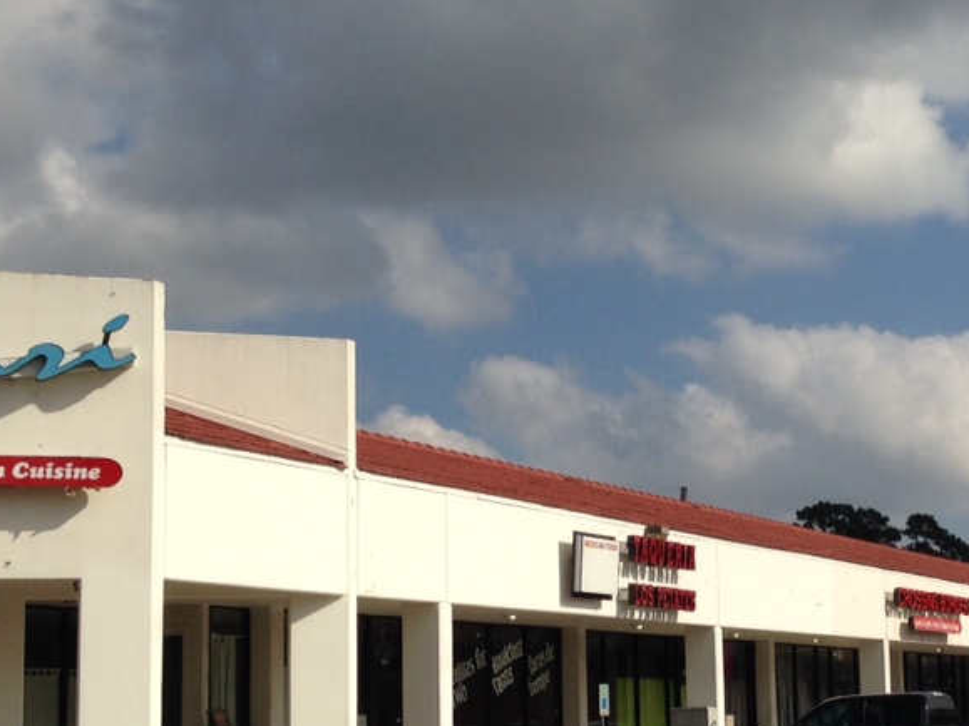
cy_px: 482
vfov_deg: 20.1
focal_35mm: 73
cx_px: 758
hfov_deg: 26.3
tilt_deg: +7.9
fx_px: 2043
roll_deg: -1.4
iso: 50
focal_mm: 4.12
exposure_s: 1/3623
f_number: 2.4
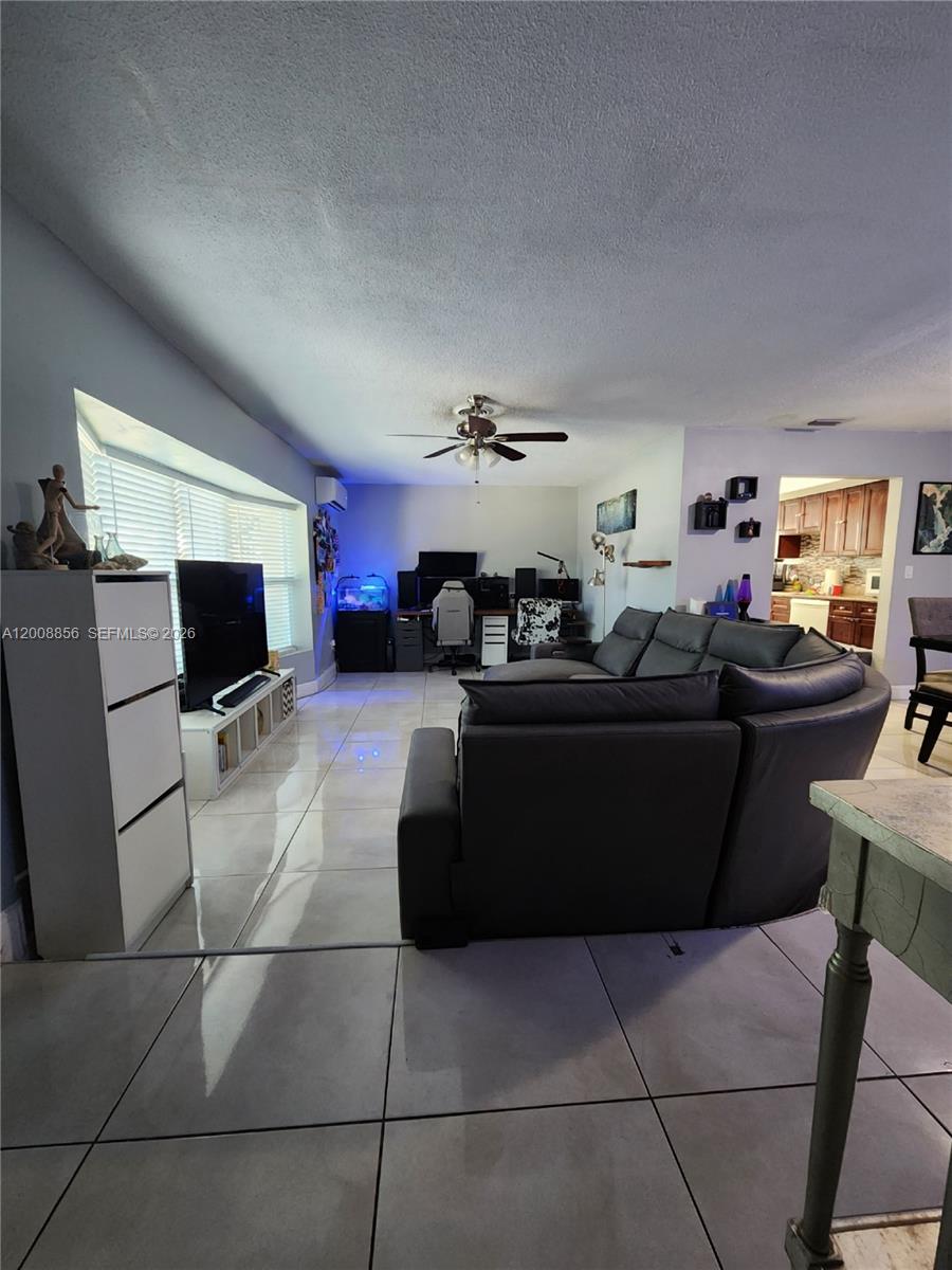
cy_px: 635
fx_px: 477
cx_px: 476
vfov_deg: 106.2
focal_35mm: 13
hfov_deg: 89.9
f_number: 2.2
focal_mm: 2.2
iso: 400
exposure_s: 1/30
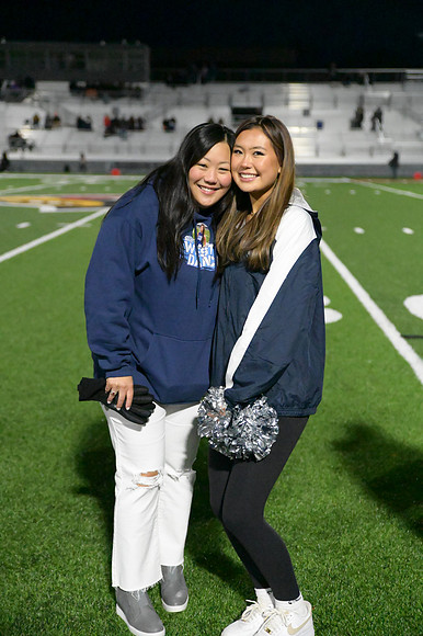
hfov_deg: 26.0
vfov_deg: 38.2
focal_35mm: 52
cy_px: 318
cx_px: 212
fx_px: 918
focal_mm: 52
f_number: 2.8
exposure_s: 1/8000
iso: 36000
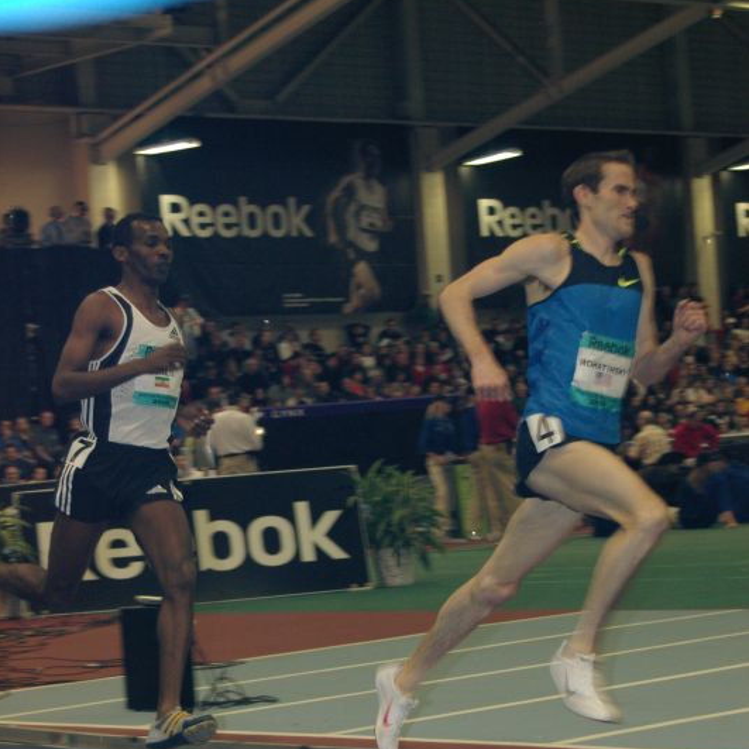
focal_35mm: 106
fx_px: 2586
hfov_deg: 16.5
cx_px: 374
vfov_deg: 16.5
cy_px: 420
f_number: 6.3
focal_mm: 55
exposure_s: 1/125
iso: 800
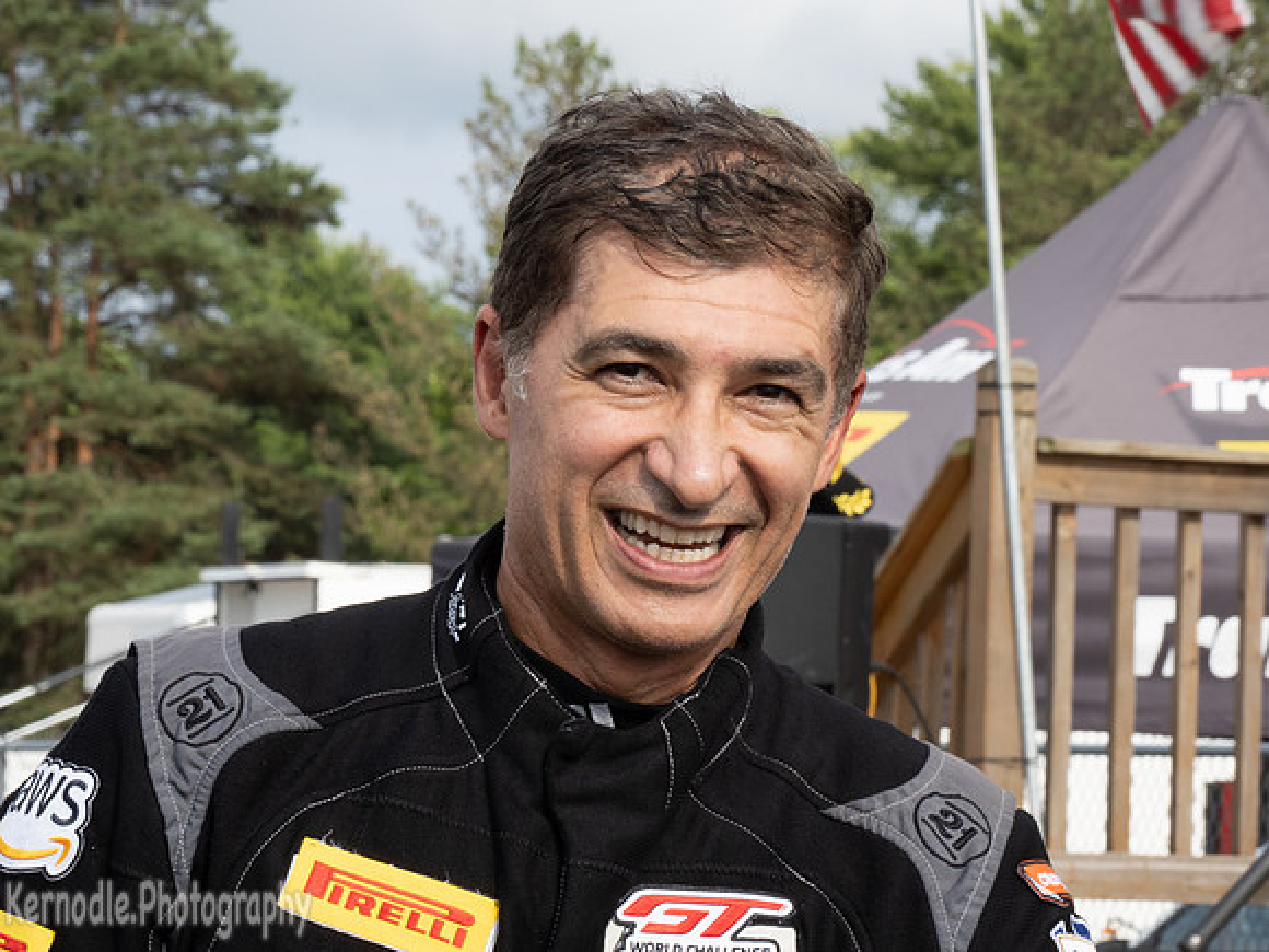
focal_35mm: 200
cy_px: 476
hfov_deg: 9.9
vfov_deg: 7.4
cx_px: 634
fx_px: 7332
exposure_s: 1/60
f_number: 18
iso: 200
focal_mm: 100
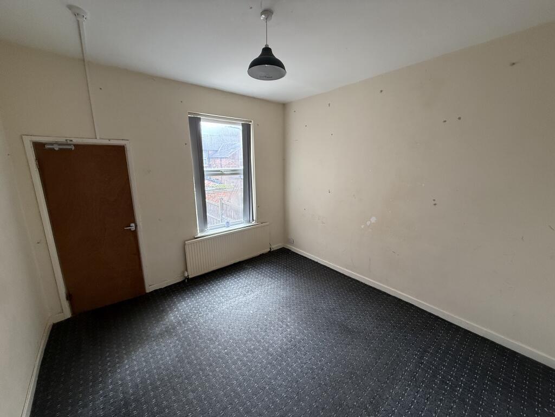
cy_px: 208
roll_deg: -0.2
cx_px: 278
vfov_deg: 85.7
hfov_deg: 102.1
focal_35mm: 14
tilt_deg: -12.0
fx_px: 224
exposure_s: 1/99
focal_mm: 2.22
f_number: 2.2
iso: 200
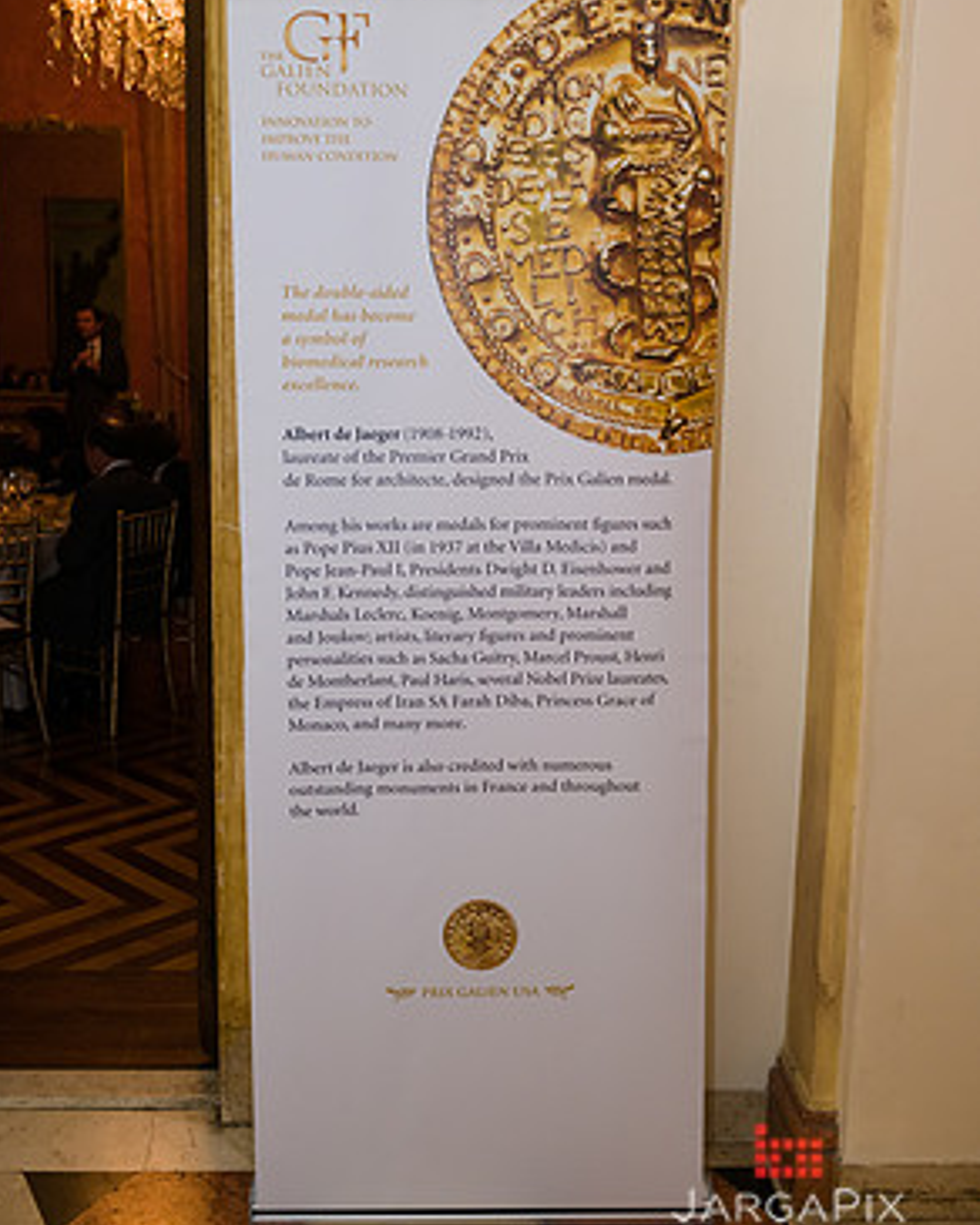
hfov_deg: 40.1
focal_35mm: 37
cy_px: 540
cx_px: 487
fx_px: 1341
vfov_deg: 49.0
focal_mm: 32
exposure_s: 1/125
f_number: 4
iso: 1000
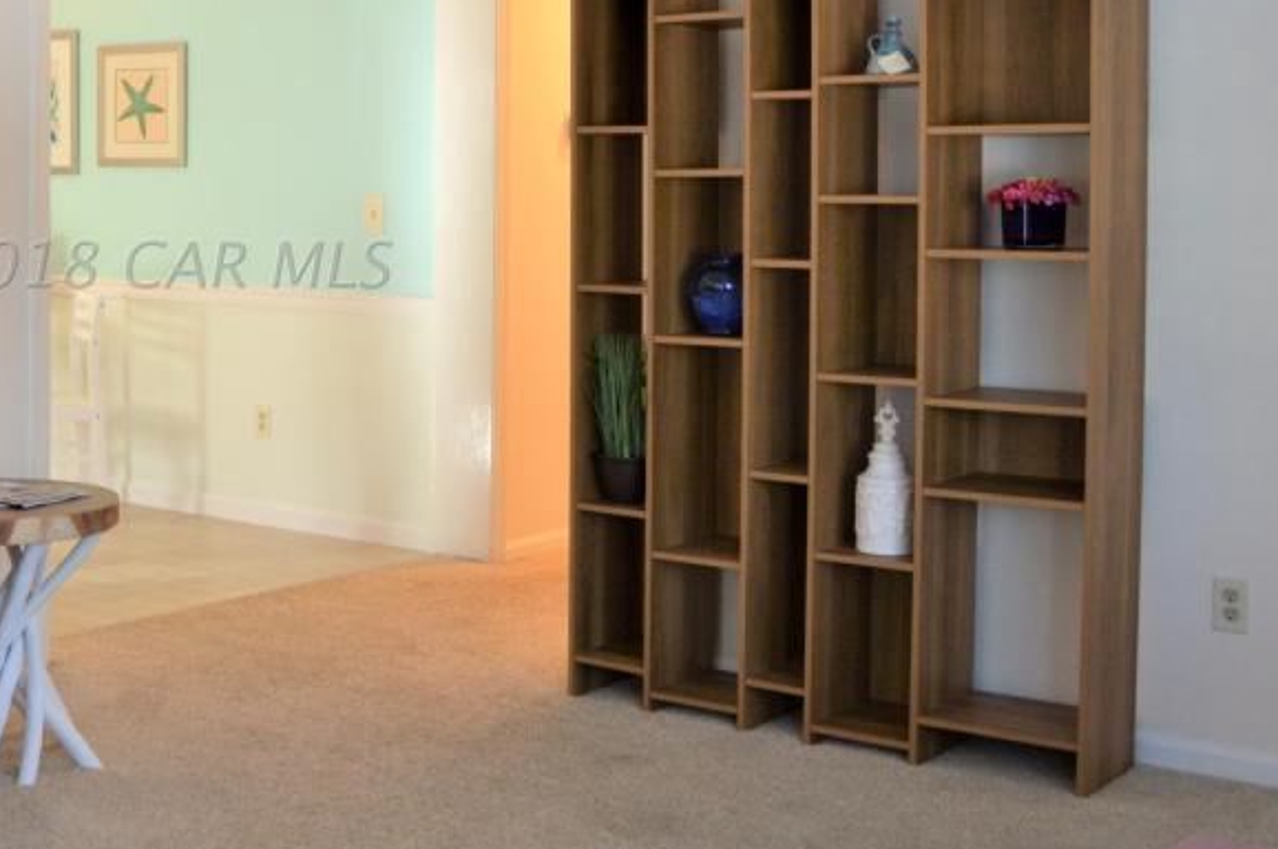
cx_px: 138
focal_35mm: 54
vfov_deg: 24.8
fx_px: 1915
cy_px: 263
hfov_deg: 34.9
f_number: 3.5
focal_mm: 18
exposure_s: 1/60
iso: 640
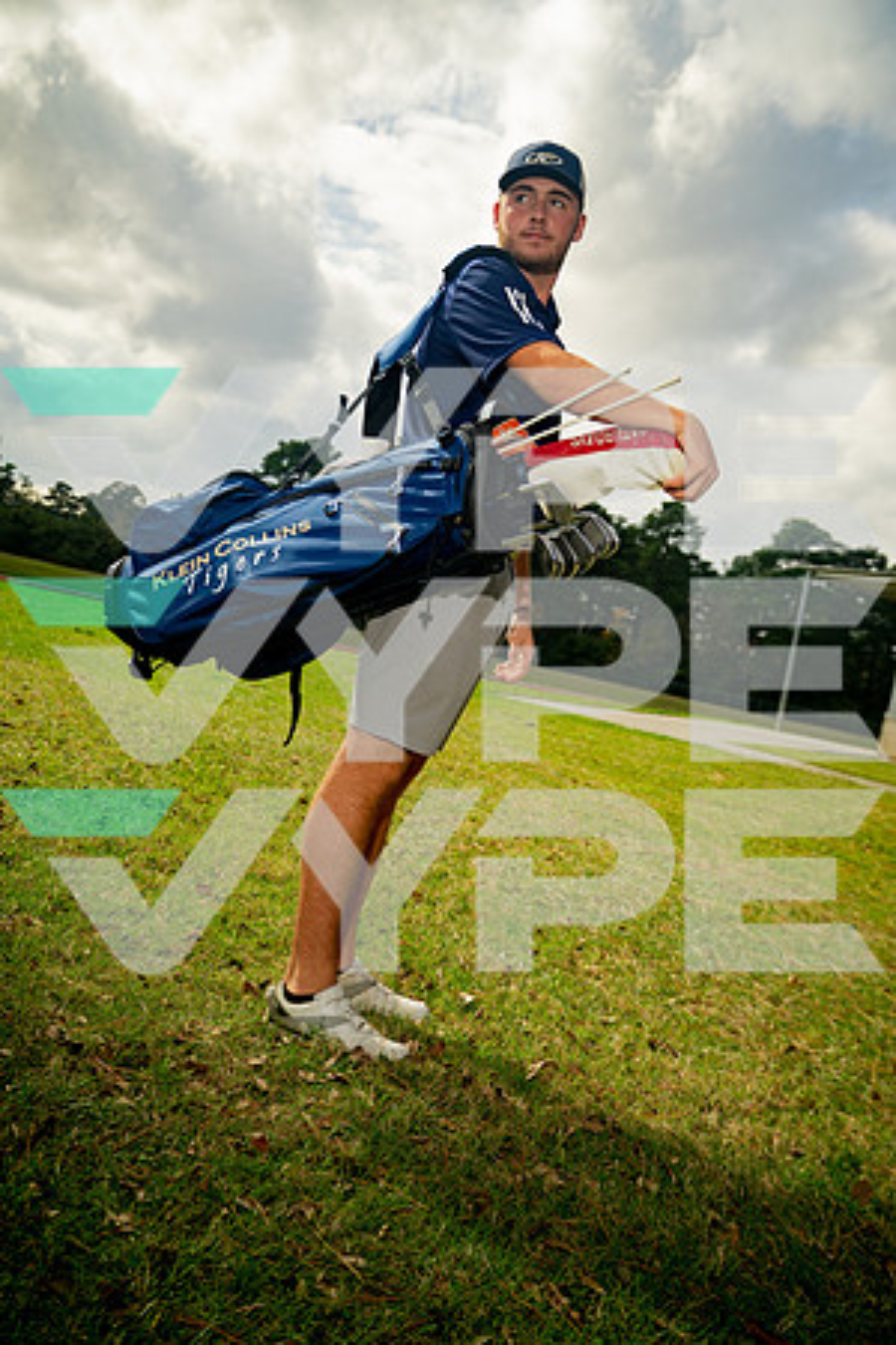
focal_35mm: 37
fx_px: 1381
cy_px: 672
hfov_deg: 35.9
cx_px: 448
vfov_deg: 51.9
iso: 160
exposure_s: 1/250
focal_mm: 37
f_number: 4.5
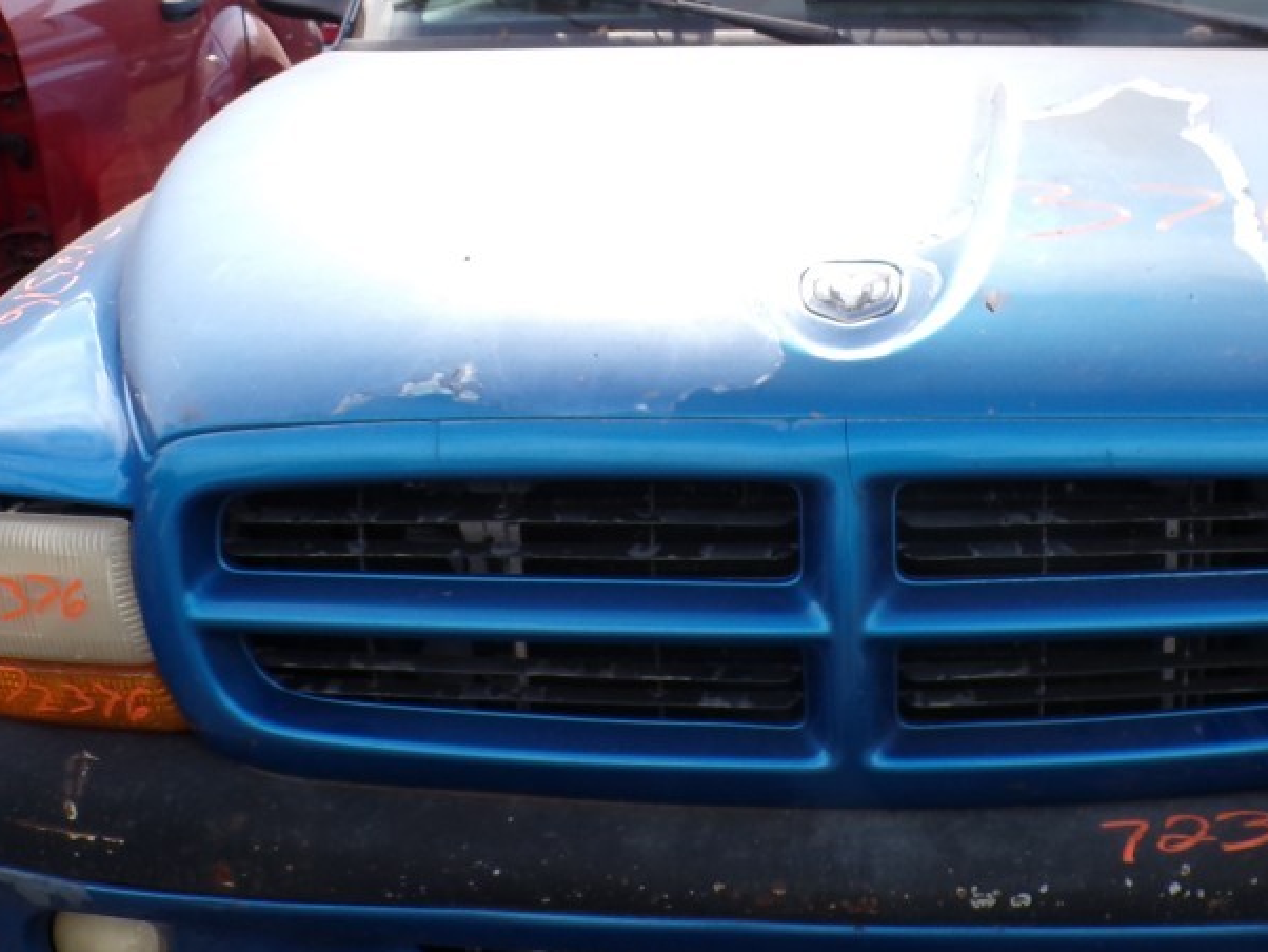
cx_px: 937
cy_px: 470
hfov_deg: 36.7
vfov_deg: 28.6
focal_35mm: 51
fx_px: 1869
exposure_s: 1/220
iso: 100
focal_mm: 4.3
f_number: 4.4
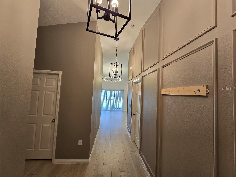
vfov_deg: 89.9
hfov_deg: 106.2
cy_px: 88
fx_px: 89
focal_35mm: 13
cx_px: 118
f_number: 2.2
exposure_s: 1/60
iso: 125
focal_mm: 2.2
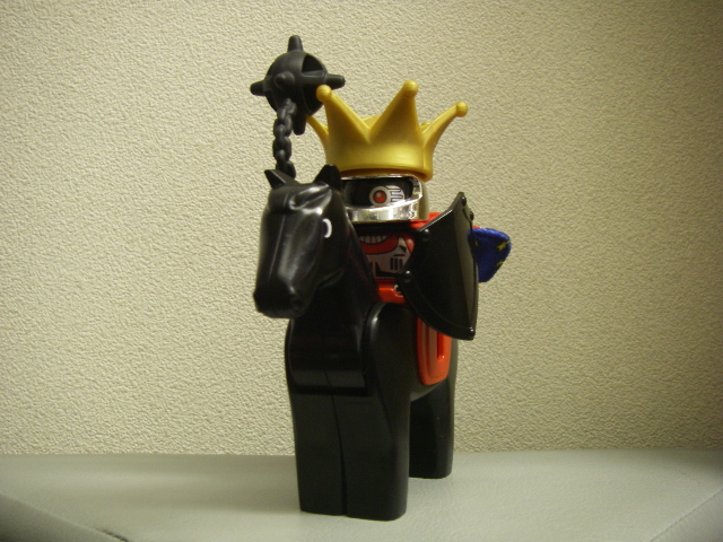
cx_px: 362
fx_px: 794
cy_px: 271
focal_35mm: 38
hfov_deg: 49.0
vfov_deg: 37.7
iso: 160
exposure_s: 1/4
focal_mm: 6.3
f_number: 3.3
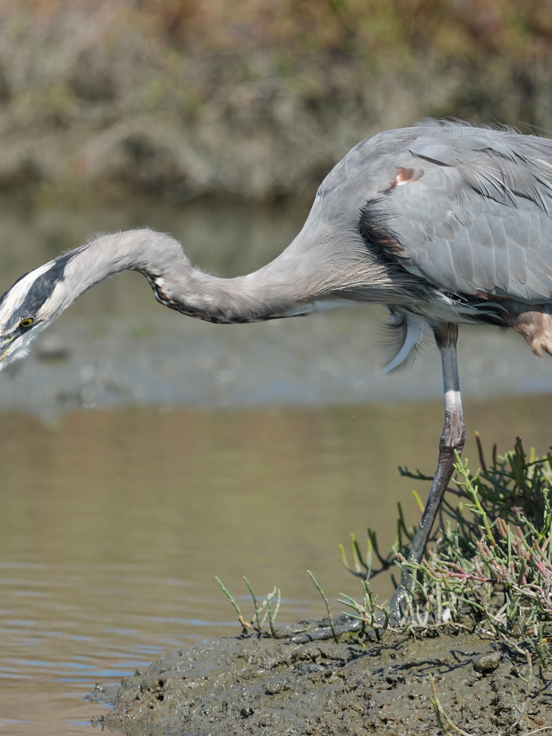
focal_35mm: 734
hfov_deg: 2.0
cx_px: 304
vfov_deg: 2.7
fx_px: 15607
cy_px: 368
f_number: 6.3
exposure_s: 1/1250
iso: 400
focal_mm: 508
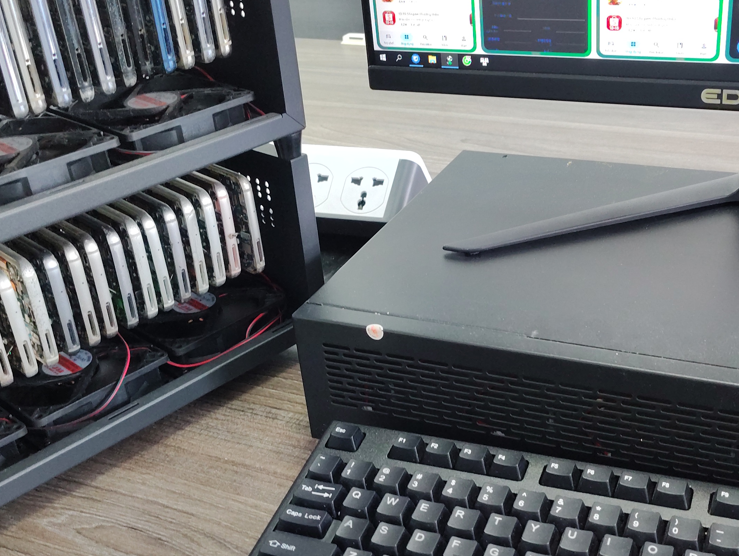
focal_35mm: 46
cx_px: 426
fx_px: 983
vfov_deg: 31.5
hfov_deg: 41.1
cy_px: 322
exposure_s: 1/50
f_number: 1.8
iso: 706
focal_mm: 5.56
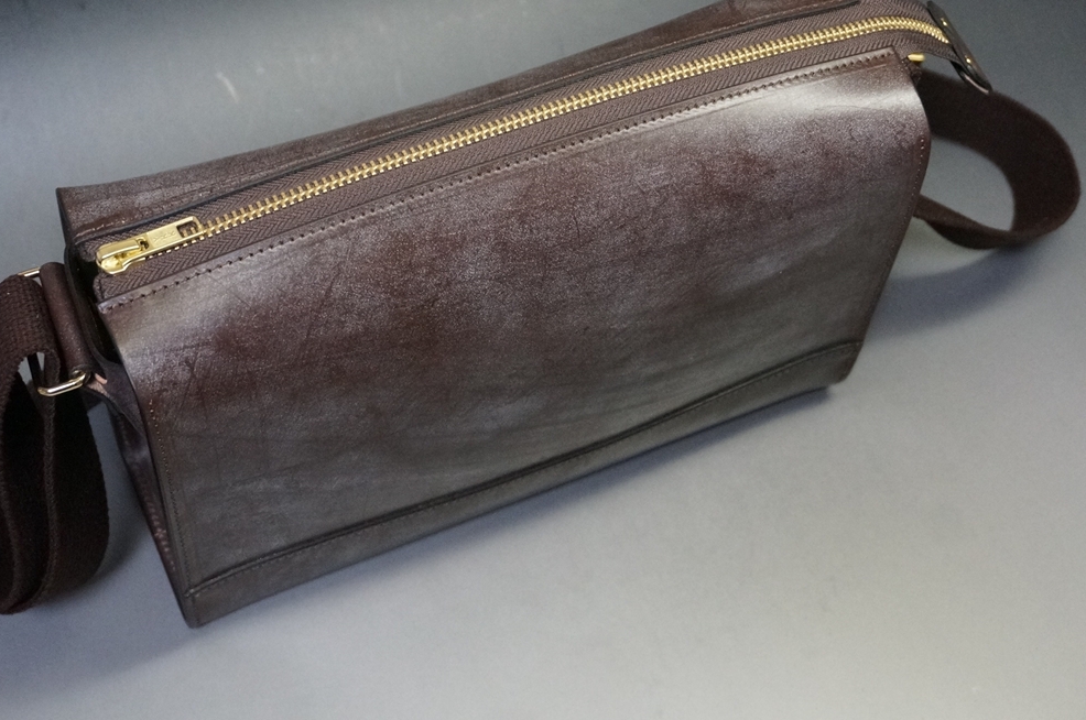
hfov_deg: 35.3
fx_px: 1705
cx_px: 517
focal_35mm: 57
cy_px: 286
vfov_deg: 23.8
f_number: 5
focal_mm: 31
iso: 3200
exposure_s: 1/125
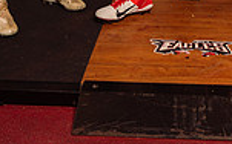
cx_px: 180
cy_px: -199
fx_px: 480
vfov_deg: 13.0
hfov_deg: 26.7
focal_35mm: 76
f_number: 6.3
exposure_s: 1/250
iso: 250
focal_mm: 25
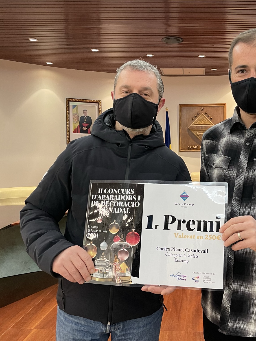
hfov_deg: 39.7
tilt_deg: -1.9
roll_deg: +0.0
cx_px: 190
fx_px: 345
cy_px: 169
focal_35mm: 35
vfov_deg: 52.6
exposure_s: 1/50
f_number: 1.6
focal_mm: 4.2
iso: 250
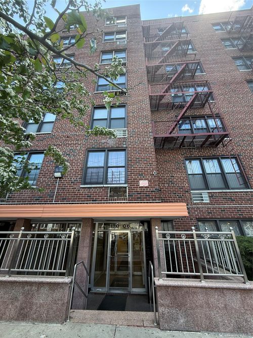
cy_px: 169
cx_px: 126
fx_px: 136
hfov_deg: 85.7
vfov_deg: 102.1
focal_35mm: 14
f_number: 2.2
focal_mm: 2.22
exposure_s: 1/112
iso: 50
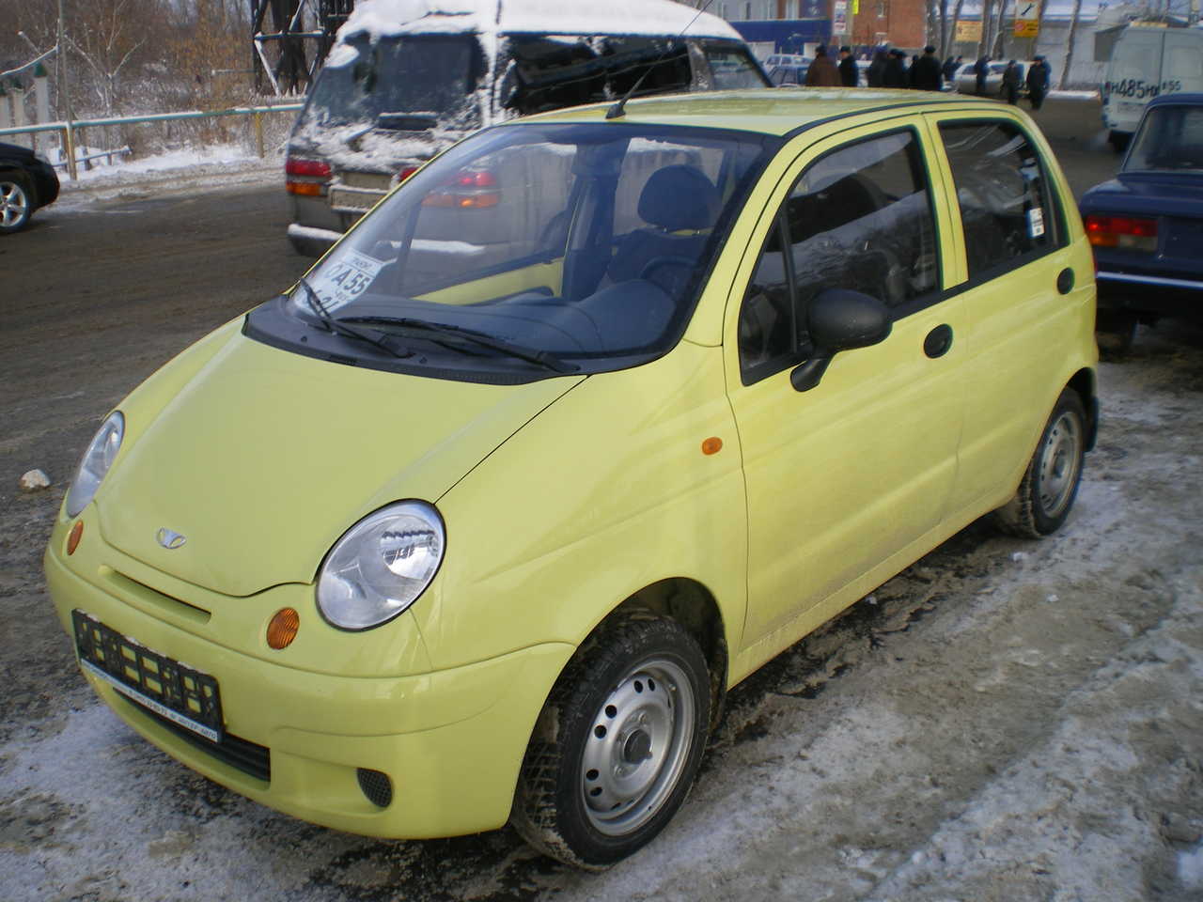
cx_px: 602
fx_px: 1251
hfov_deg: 51.4
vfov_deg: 39.7
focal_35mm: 36
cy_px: 451
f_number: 4.6
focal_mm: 6.3
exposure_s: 1/160
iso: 50
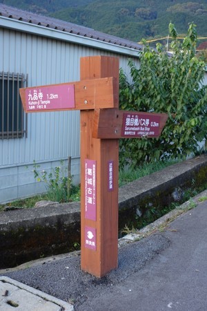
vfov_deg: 40.3
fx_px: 423
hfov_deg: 27.5
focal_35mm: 49
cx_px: 104
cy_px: 156
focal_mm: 18.23
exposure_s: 1/80
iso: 125
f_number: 3.2
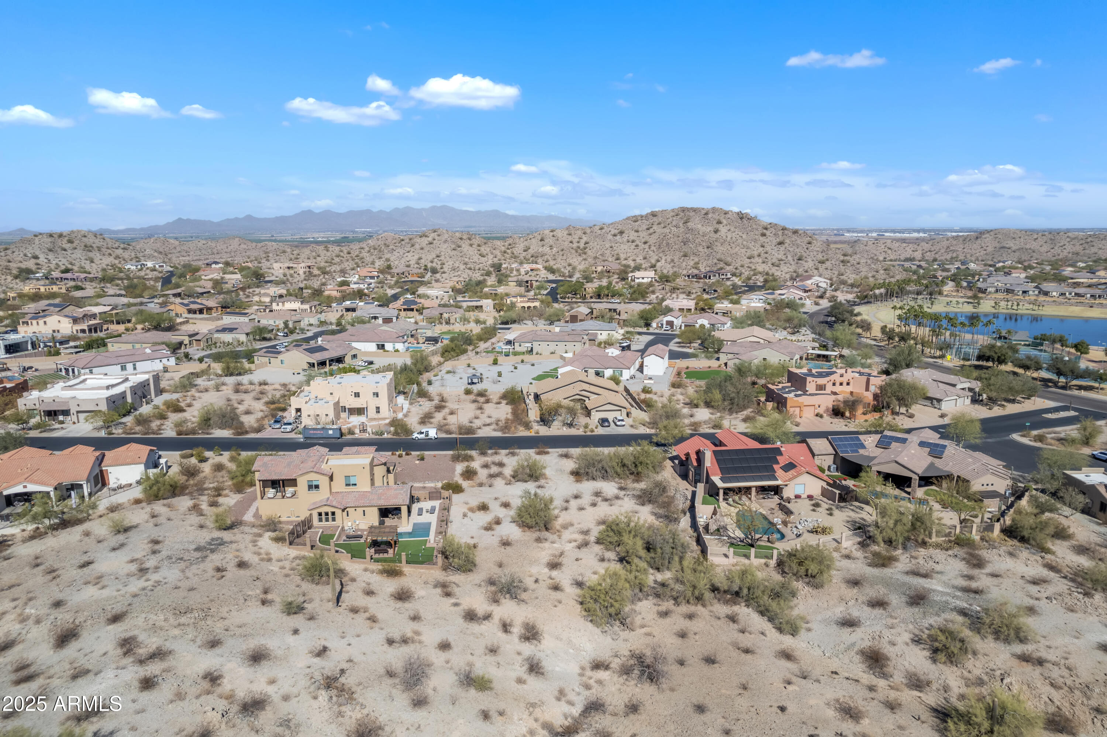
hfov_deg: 78.6
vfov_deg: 57.2
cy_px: 368
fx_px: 676
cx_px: 554
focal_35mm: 22
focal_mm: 8.38
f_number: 2.8
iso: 100
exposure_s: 1/3000
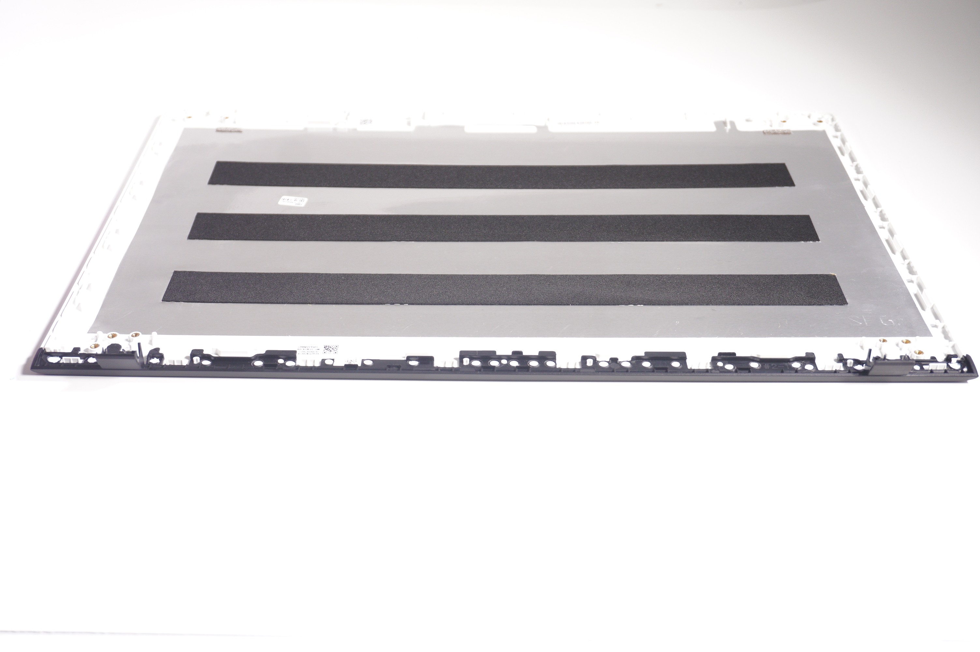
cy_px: 326
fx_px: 1183
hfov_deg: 45.0
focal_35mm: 44
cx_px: 490
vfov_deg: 30.8
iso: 640
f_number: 5
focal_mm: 29
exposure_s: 1/100
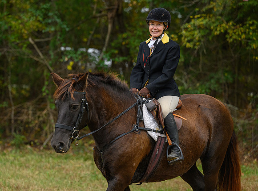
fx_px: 1183
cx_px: 106
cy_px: 86
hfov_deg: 12.4
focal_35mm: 160
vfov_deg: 9.2
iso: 1250
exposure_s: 1/1000
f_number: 3.2
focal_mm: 120
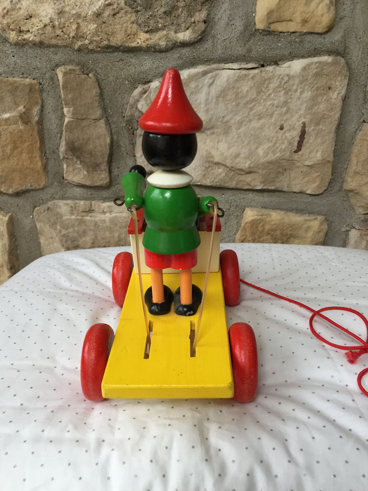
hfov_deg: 48.2
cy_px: 246
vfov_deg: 61.7
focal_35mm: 29
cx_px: 184
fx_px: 411
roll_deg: +3.8
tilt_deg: -24.8
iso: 160
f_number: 2.2
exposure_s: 1/33
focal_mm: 4.15
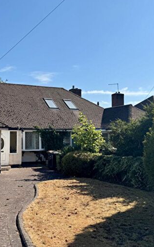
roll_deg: -0.7
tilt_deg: +3.5
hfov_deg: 34.8
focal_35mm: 35
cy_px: 122
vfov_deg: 55.3
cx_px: 24
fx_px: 235
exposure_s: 1/5348
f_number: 1.78
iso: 80
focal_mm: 6.76
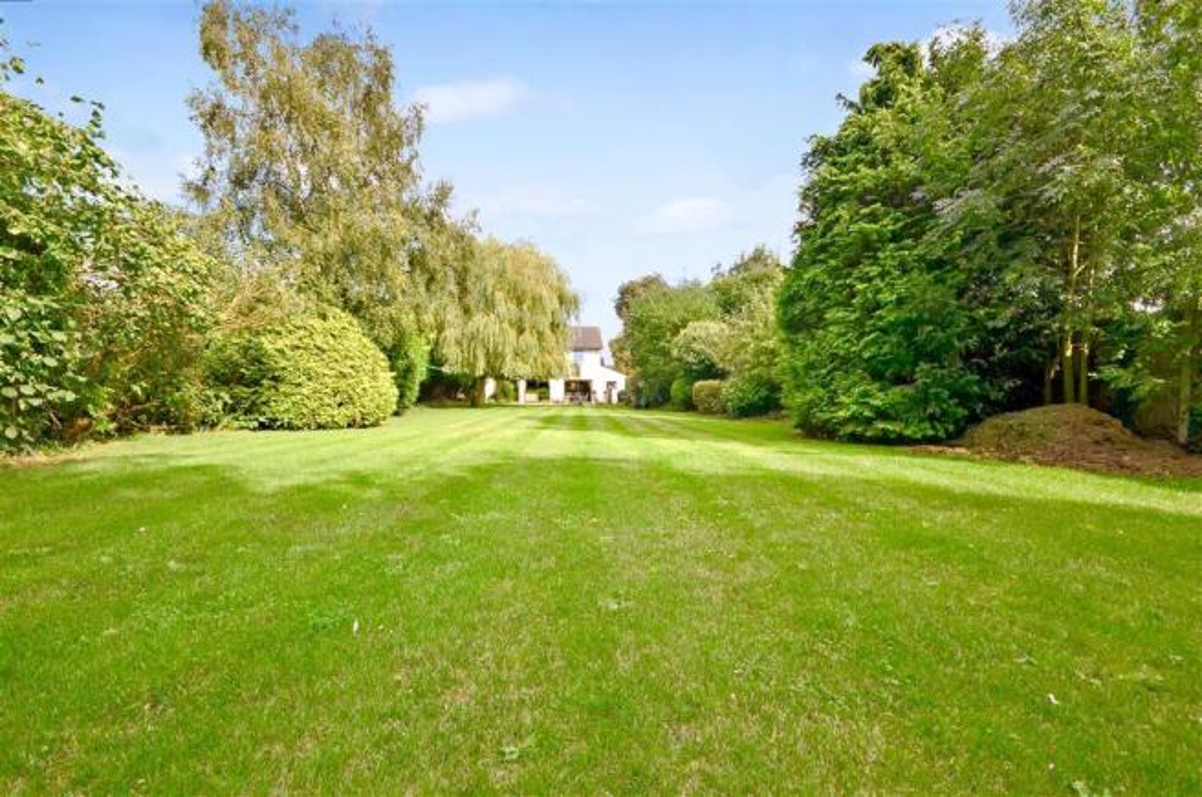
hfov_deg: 100.5
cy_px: 398
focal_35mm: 15
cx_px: 601
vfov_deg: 77.1
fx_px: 500
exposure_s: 1/50
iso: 200
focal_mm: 10
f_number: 11
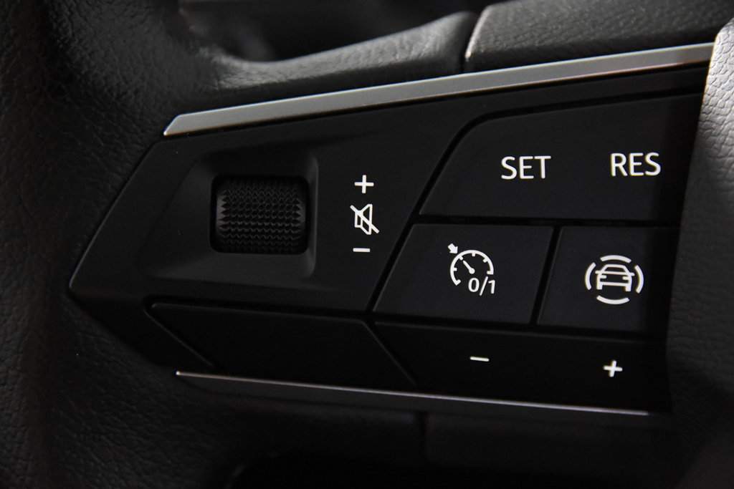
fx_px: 1774
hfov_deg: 23.4
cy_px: 244
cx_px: 367
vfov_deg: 15.7
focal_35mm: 87
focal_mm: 58
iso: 6400
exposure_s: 1/100
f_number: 4
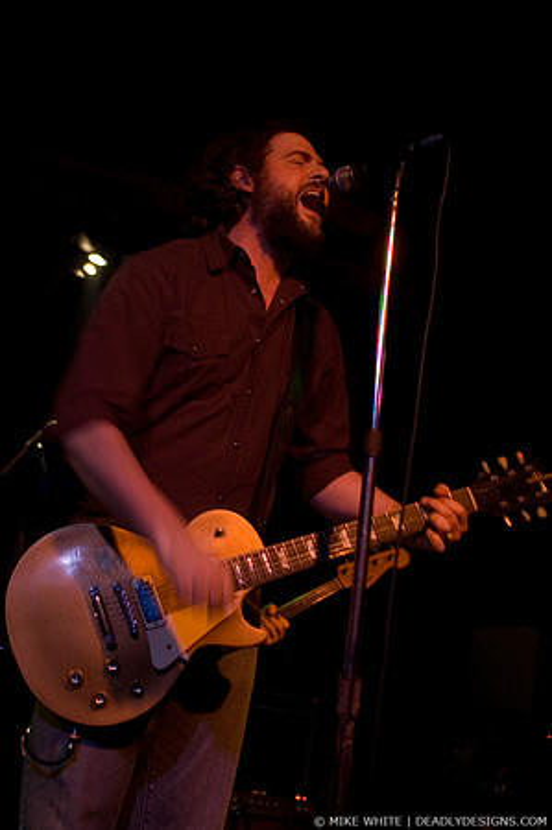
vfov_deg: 37.9
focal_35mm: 52
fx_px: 1210
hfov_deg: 25.7
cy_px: 415
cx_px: 276
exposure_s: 1/30
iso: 800
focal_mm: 35
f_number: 2.8
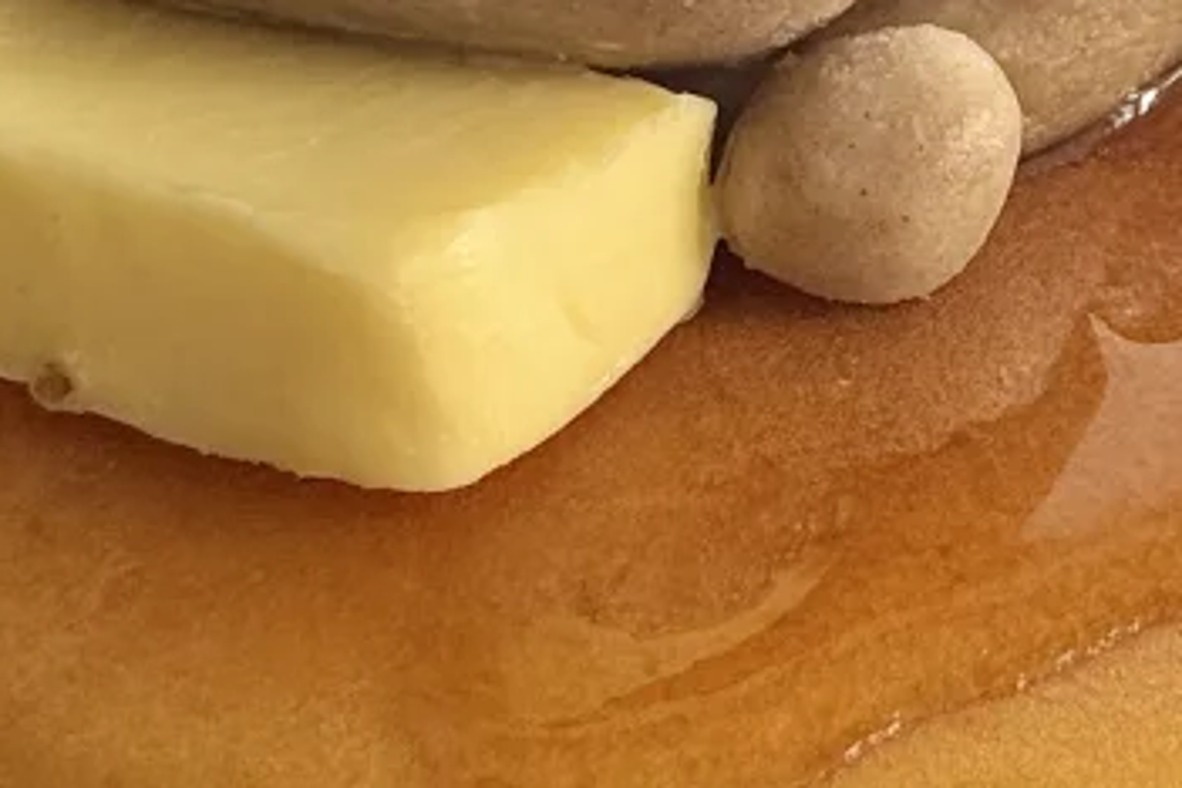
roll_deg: +0.4
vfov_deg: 6.7
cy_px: 525
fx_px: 6730
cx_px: 791
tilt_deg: -36.1
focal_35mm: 205
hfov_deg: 10.0
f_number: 1.78
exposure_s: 1/121
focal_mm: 6.76
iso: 64
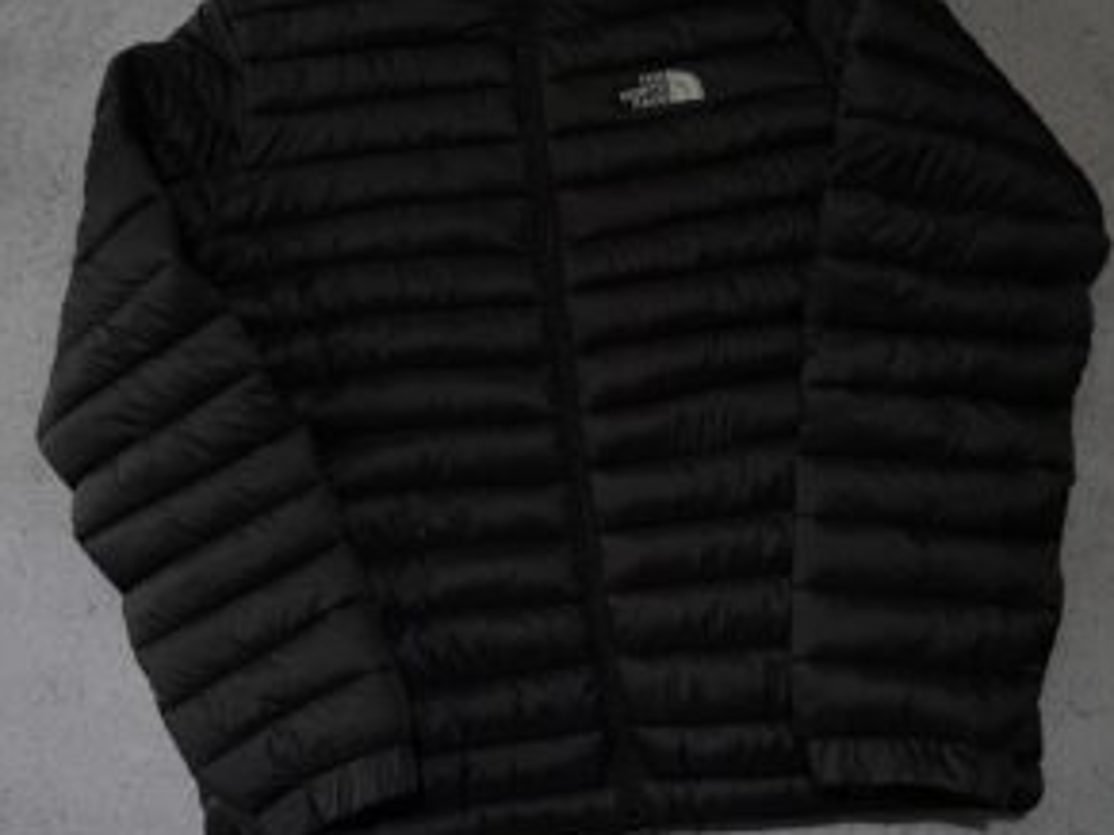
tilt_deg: -76.0
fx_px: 1062
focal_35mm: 33
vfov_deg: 42.7
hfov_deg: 55.4
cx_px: 570
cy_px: 333
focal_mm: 6.76
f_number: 1.78
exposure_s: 1/203
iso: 64
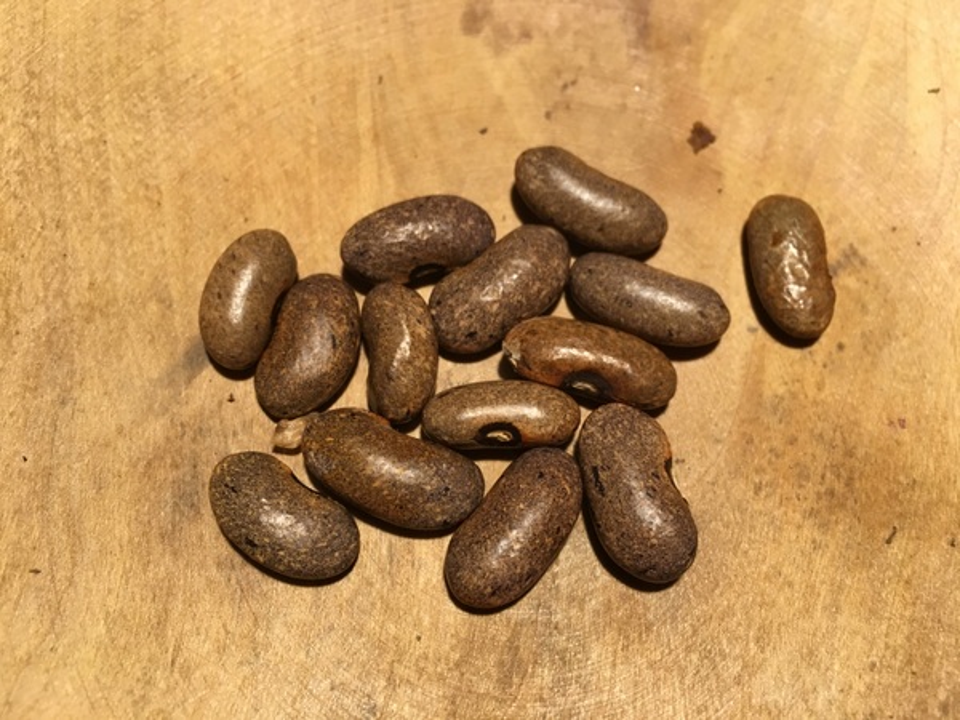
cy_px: 360
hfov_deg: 61.7
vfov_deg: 48.2
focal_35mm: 29
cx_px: 480
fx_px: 804
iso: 125
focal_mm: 4.15
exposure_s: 1/33
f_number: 2.2
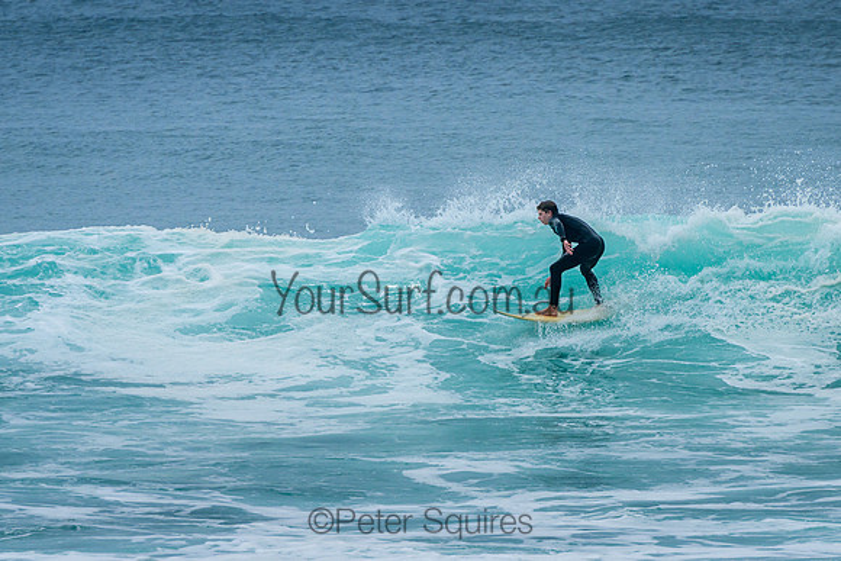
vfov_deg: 2.5
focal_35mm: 550
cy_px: 277
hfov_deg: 3.7
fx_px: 12859
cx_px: 508
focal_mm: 400
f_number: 10
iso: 500
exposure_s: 1/2000
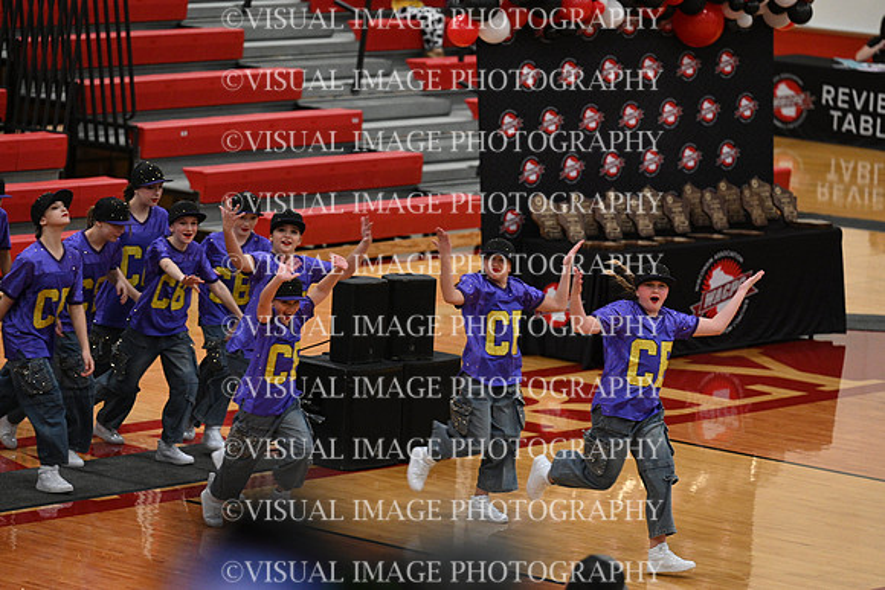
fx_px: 4426
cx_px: 442
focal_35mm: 180
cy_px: 295
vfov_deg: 7.6
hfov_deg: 11.4
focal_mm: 180
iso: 4000
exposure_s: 1/400
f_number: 3.5
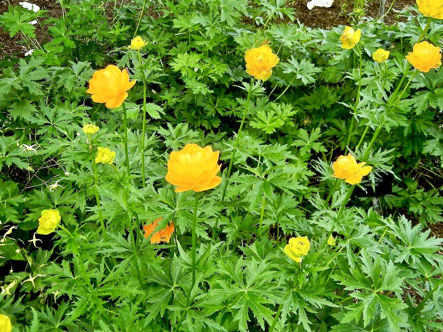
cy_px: 166
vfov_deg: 36.8
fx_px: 499
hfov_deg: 47.9
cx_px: 222
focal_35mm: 39
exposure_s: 1/37.6
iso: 160
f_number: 3.7
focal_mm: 7.1
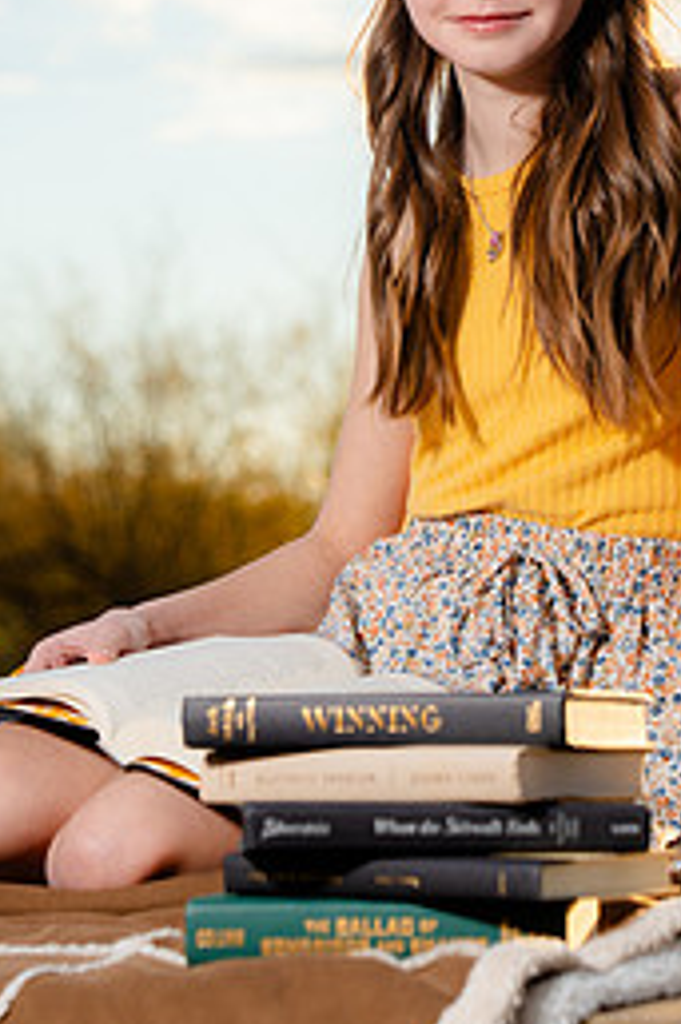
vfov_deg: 12.6
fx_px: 4631
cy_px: 386
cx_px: 366
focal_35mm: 163
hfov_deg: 8.4
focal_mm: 93
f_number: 5.6
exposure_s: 1/200
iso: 100
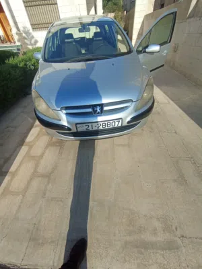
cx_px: 101
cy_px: 134
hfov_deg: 78.1
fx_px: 124
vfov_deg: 94.5
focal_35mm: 16
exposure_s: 1/1264
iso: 50
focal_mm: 1.65
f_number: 2.2
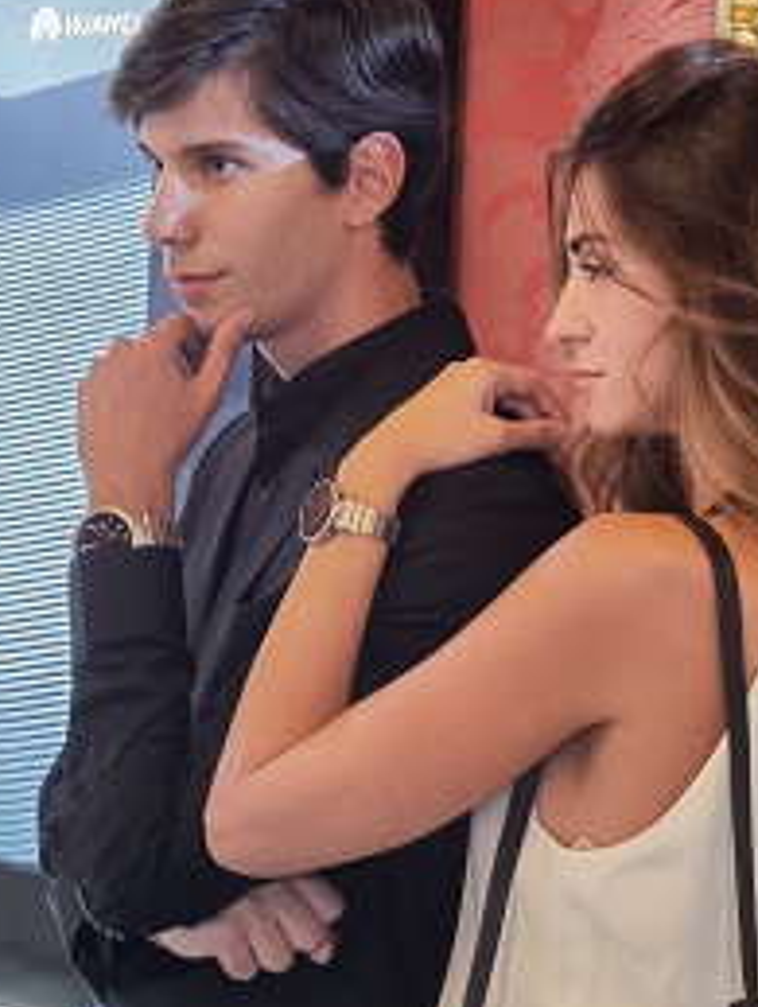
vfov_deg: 18.5
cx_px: 474
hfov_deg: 14.0
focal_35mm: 106
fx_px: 3087
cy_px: 395
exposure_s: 1/50
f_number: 1.9
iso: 100
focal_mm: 6.71
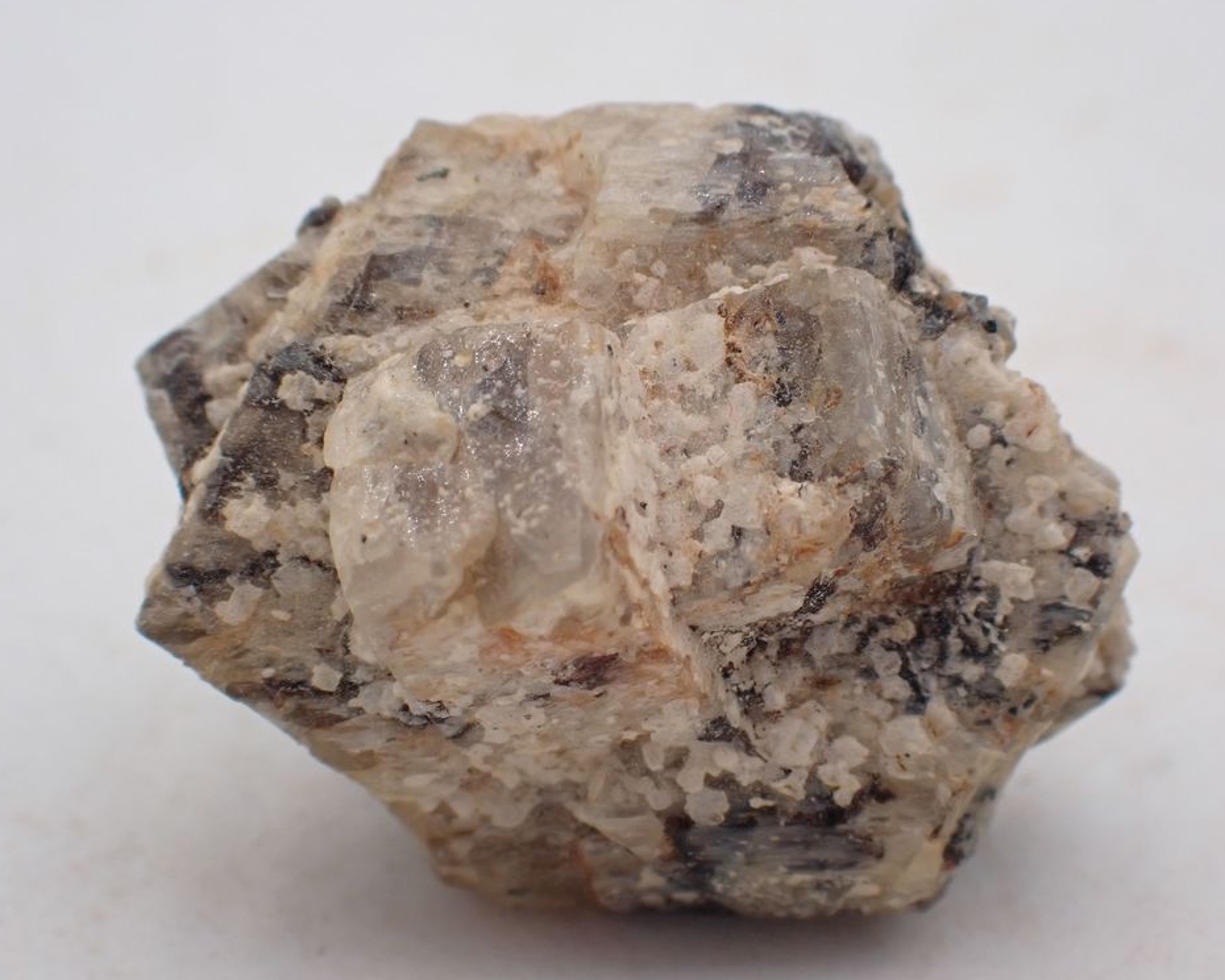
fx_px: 3807
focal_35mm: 105
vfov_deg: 14.7
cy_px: 487
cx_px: 623
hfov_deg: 18.3
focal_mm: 18
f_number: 6.3
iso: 200
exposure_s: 1/400
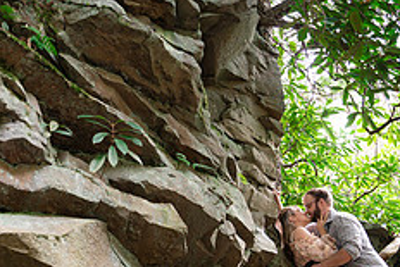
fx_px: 667
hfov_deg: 32.3
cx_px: 69
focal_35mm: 60
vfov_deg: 22.3
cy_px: 214
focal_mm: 24
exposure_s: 1/60
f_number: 2.8
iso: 1250
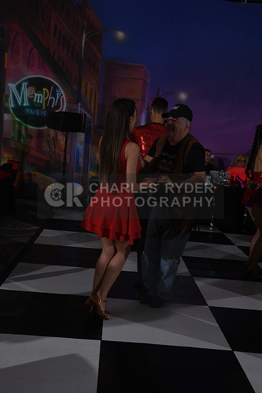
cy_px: 196
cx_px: 131
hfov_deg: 29.3
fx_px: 502
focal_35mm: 46
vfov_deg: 42.7
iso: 1250
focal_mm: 46
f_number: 14
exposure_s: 1/160
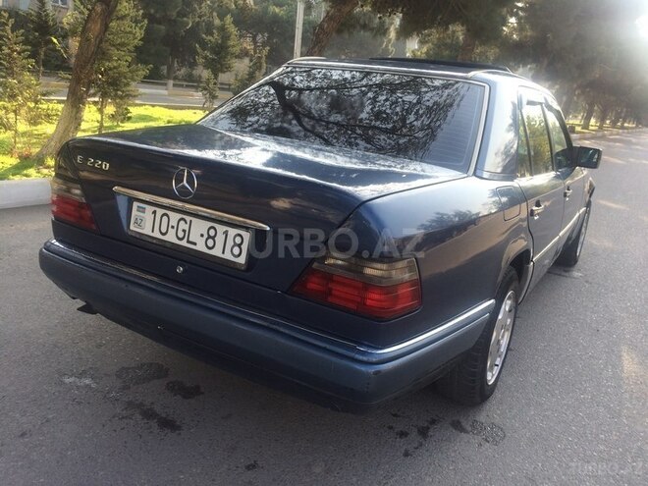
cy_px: 243
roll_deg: -6.4
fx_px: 543
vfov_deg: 48.2
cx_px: 324
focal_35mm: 29
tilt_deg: -17.3
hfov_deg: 61.7
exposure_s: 1/348
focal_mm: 4.15
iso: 32
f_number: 2.2
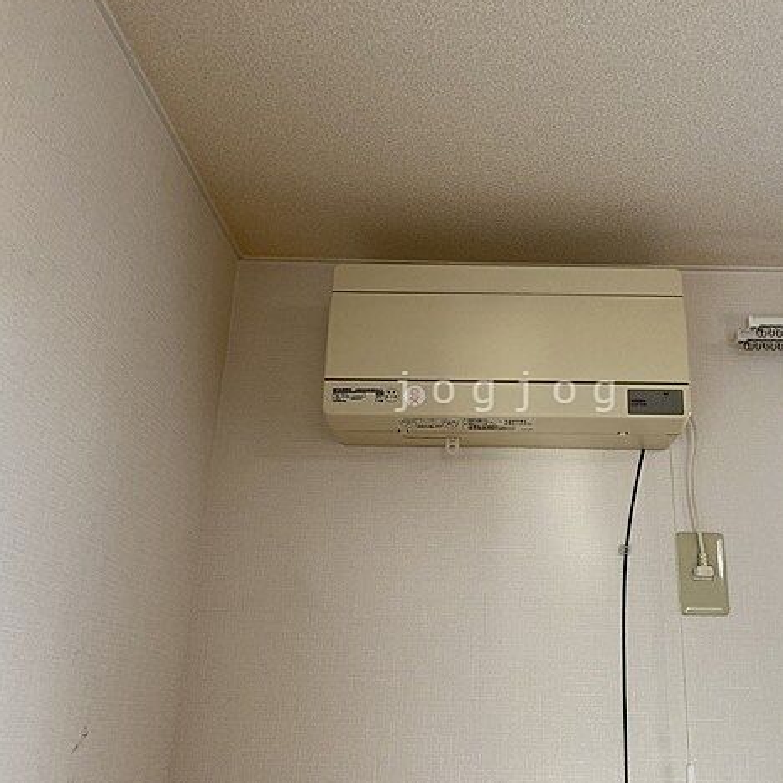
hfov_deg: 47.8
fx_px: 870
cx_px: 509
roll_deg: -1.2
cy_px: 392
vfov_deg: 48.5
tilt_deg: +20.8
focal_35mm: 34
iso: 50
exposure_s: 1/100
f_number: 1.8
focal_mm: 3.99
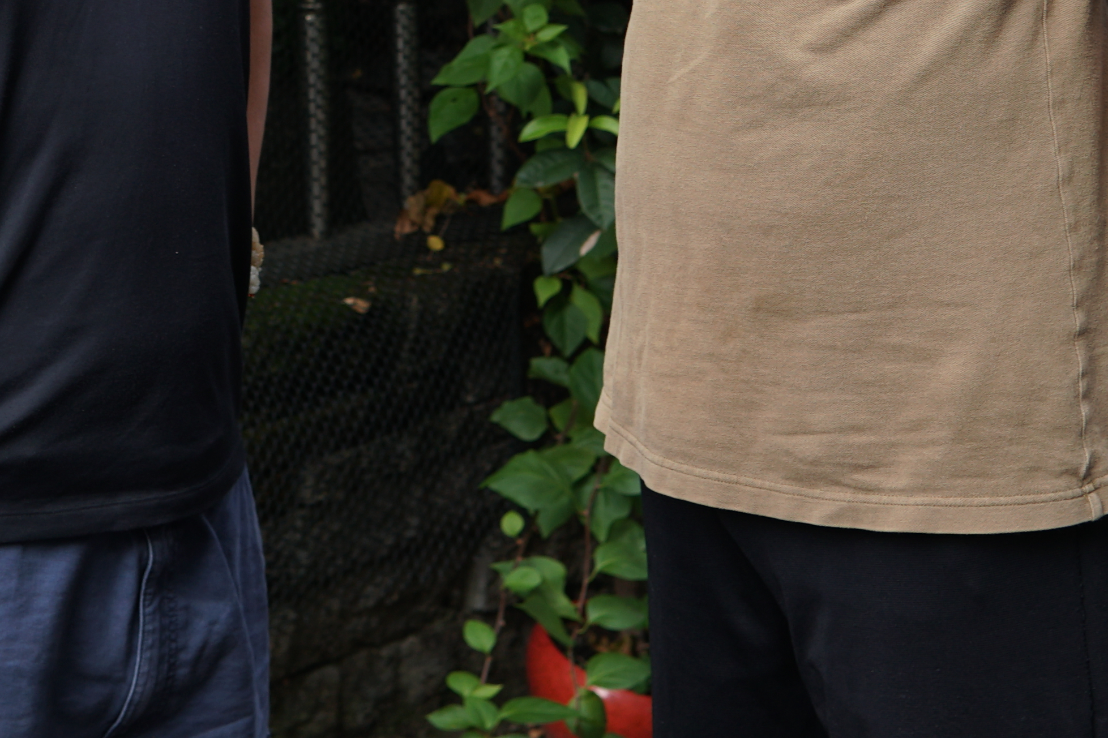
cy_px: -329
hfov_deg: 14.8
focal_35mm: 138
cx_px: 174
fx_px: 4246
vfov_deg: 9.7
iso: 100
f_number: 4
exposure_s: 1/125
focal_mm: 30
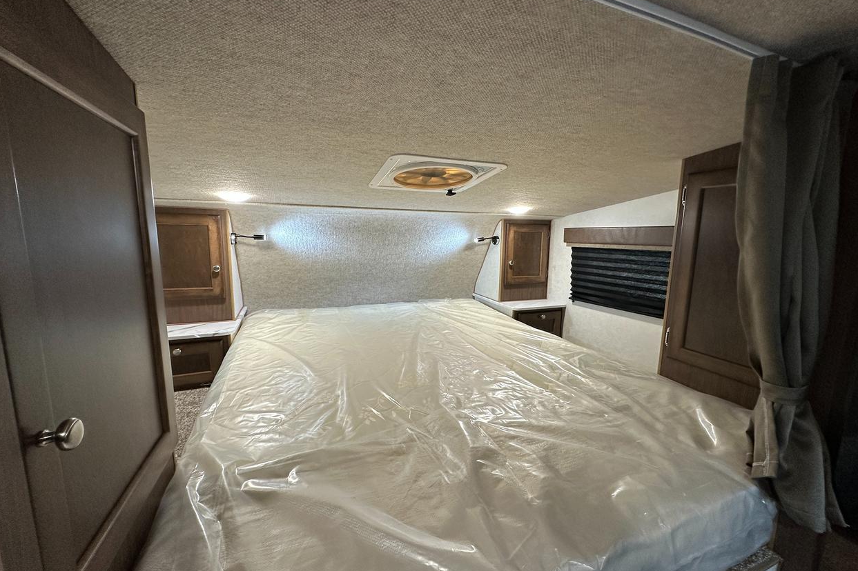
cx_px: 439
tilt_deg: -8.2
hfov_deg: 100.4
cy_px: 288
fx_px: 357
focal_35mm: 15
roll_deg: -0.9
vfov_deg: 77.3
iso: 200
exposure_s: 1/99
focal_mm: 2.22
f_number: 2.2
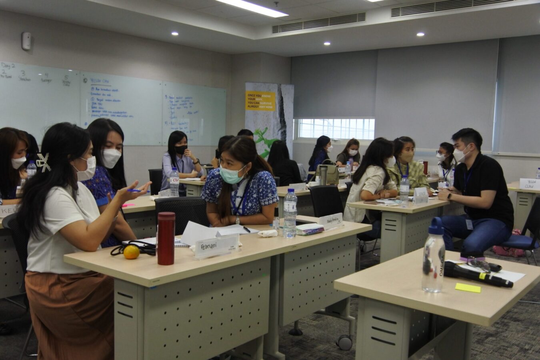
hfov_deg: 55.8
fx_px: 510
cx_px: 270
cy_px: 180
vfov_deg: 38.9
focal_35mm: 34
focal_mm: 12.8
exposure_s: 1/60
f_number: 4.5
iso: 800
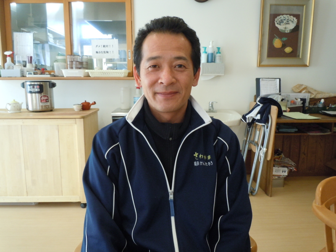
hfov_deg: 63.4
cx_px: 168
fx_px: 272
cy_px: 126
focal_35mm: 28
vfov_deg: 49.7
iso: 400
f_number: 3.7
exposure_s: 1/60
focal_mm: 5
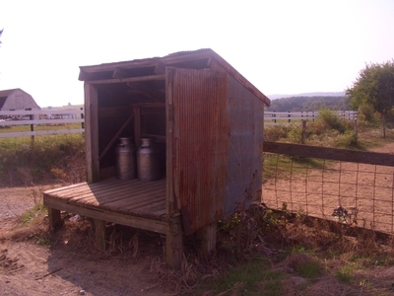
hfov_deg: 52.6
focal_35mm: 35
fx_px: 398
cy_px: 148
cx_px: 197
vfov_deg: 40.7
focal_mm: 5.8
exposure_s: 1/400
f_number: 4.3
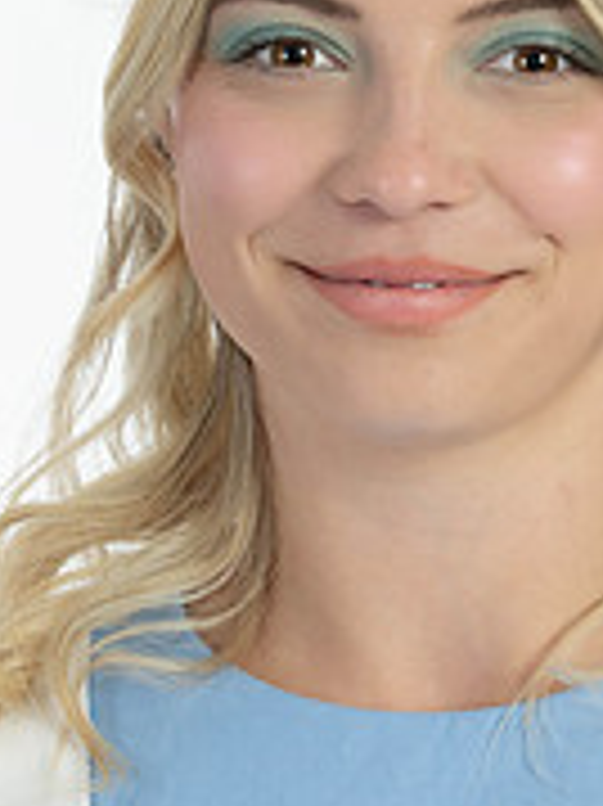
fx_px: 6186
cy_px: 318
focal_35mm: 266
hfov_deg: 5.6
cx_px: 599
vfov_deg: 7.4
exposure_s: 1/125
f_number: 6.3
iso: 100
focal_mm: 70
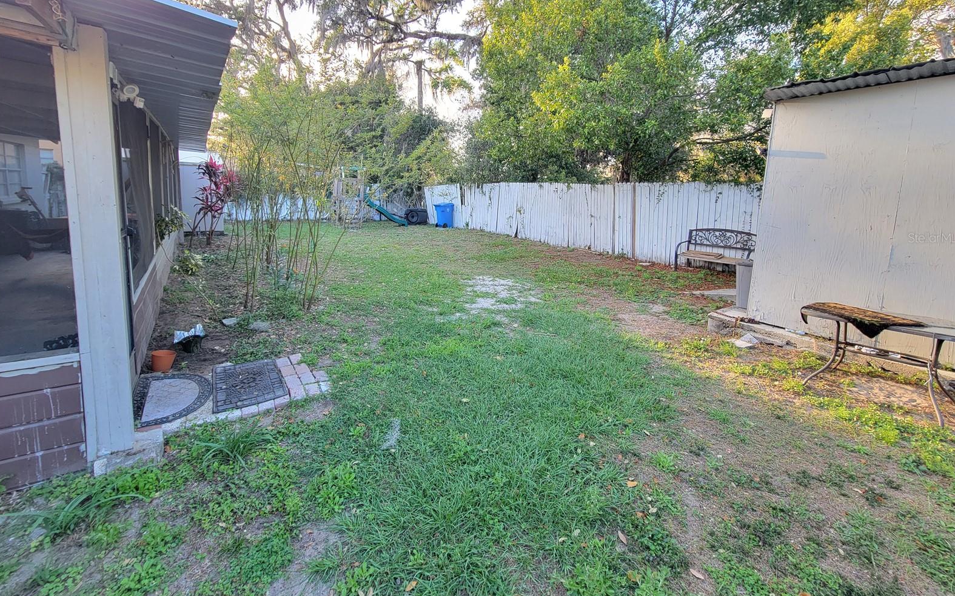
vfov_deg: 77.7
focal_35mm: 14
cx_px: 480
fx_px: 364
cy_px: 237
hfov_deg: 105.3
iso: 80
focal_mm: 2.2
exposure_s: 1/60
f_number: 2.2
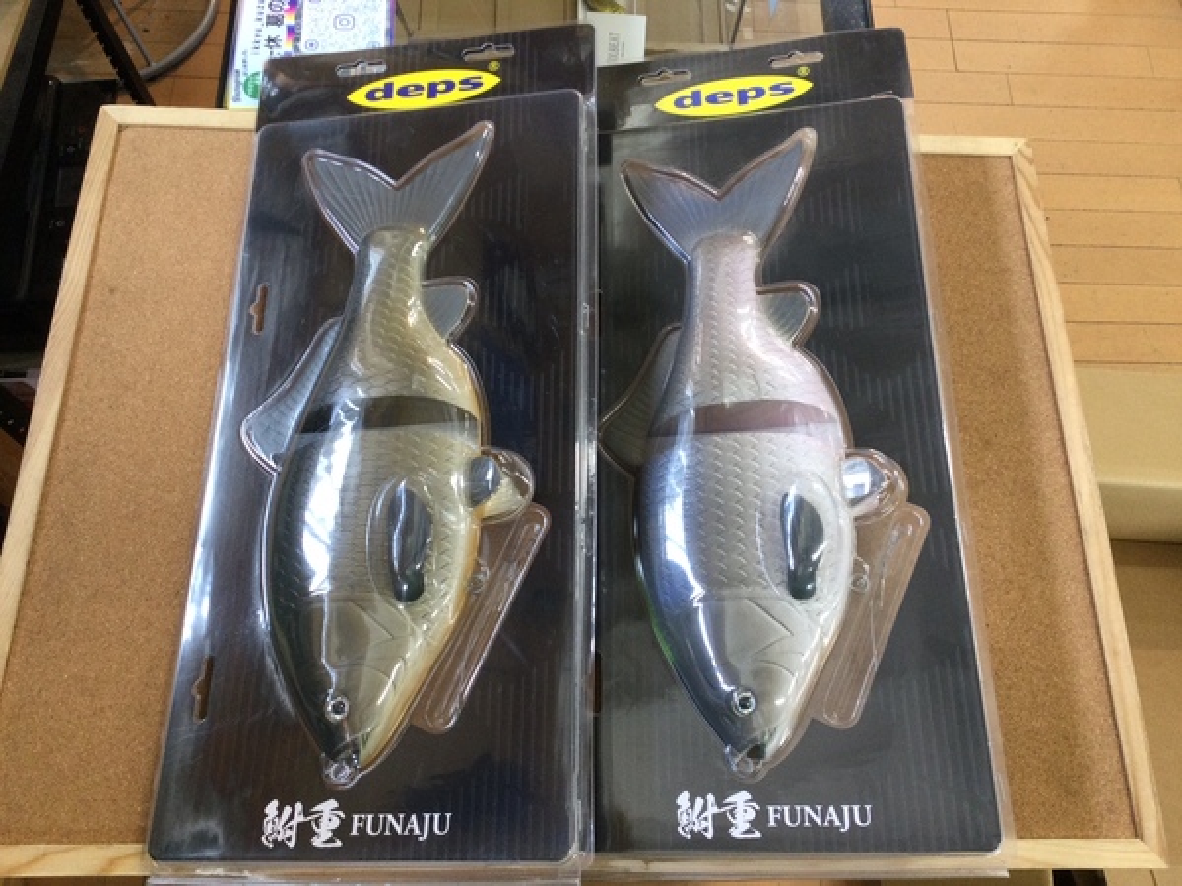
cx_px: 591
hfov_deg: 58.4
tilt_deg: -68.7
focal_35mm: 31
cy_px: 443
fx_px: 1059
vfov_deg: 45.4
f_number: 2.4
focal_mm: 3.3
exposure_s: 1/30
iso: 32
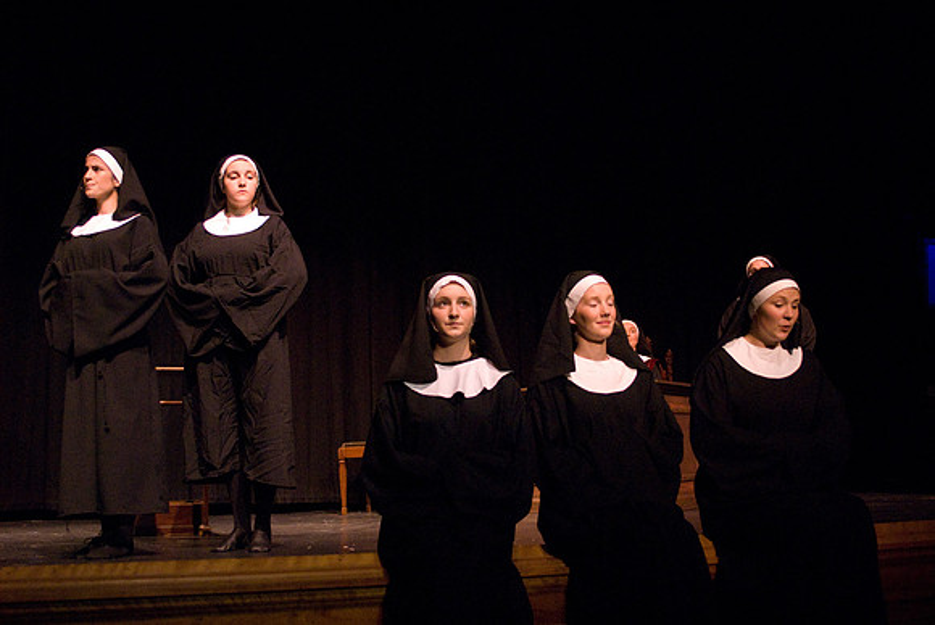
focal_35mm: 42
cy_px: 312
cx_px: 468
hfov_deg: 46.4
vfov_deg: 32.0
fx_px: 1092
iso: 1600
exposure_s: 1/100
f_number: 2.8
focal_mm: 28
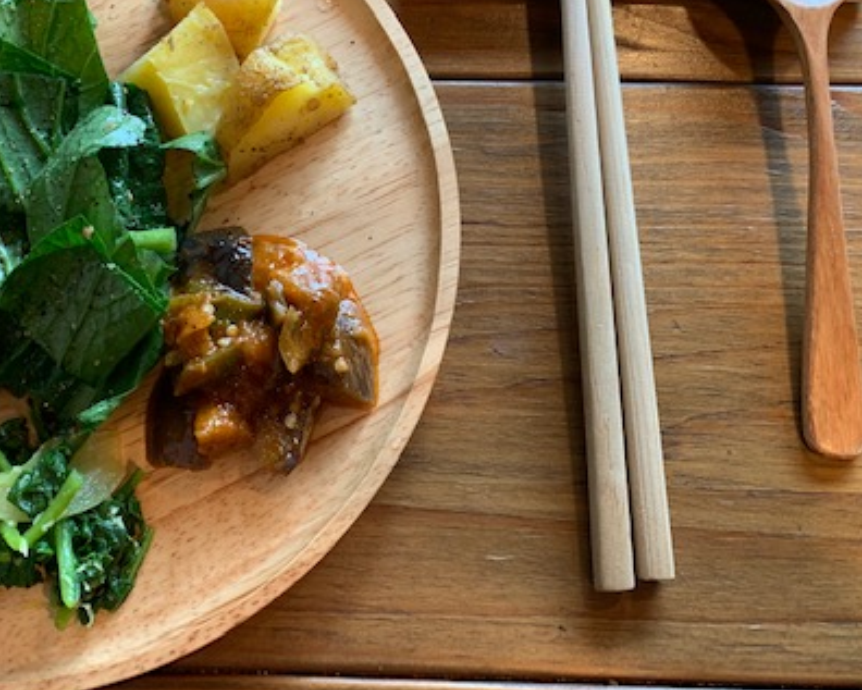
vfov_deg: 35.9
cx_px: 274
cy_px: 192
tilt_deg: -70.7
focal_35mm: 41
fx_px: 1046
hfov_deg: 44.0
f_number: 1.8
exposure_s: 1/50
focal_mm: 4.25
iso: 80
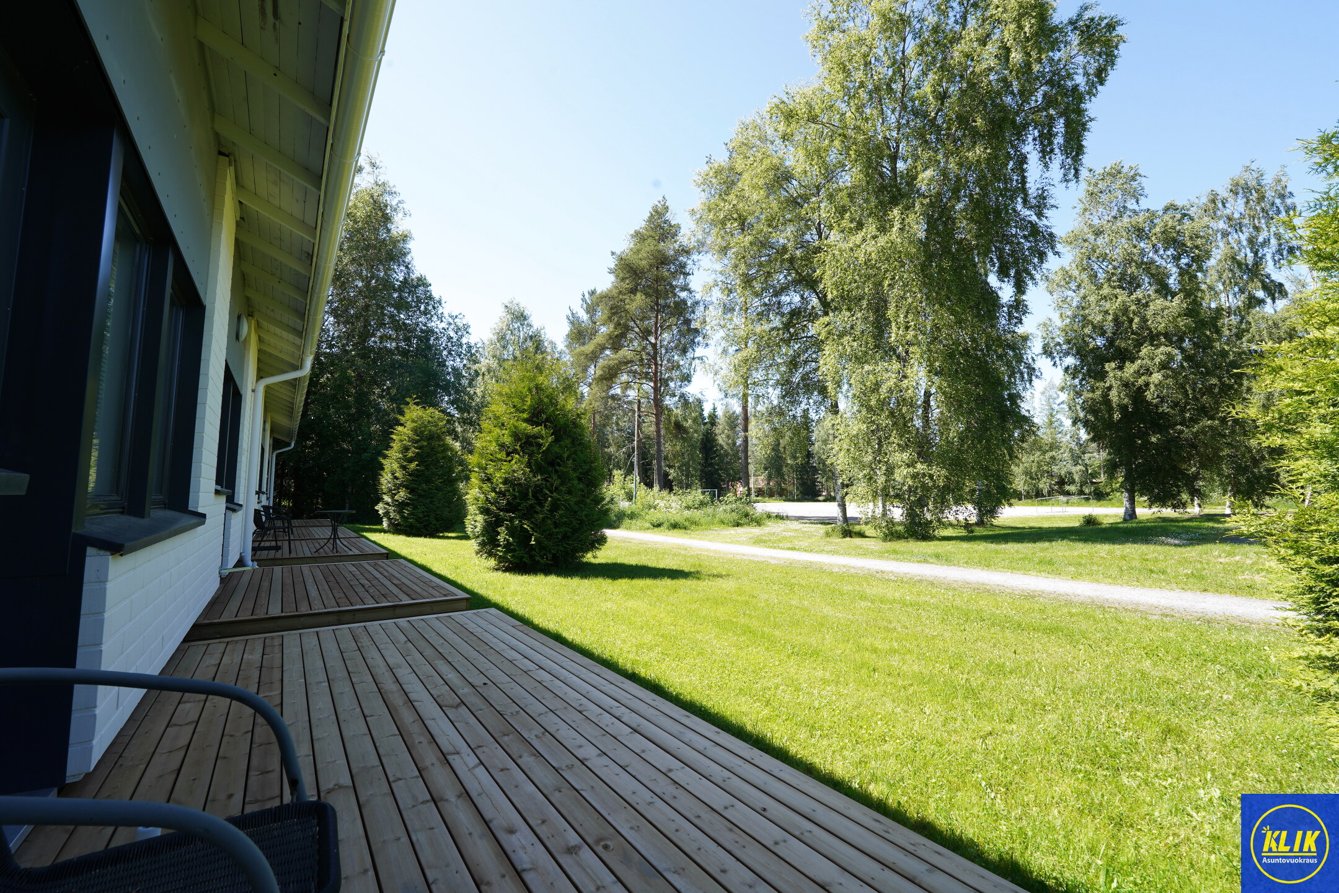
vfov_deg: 81.2
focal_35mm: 14
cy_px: 446
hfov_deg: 104.3
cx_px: 670
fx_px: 521
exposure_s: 1/30
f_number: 14
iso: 125
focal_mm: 14
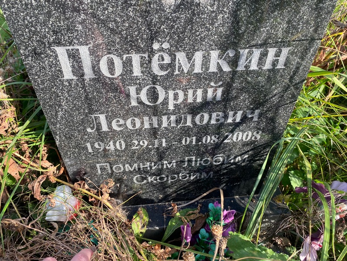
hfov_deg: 67.3
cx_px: 174
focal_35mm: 26
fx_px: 261
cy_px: 130
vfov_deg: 53.1
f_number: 1.8
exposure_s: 1/303
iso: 32
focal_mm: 4.25
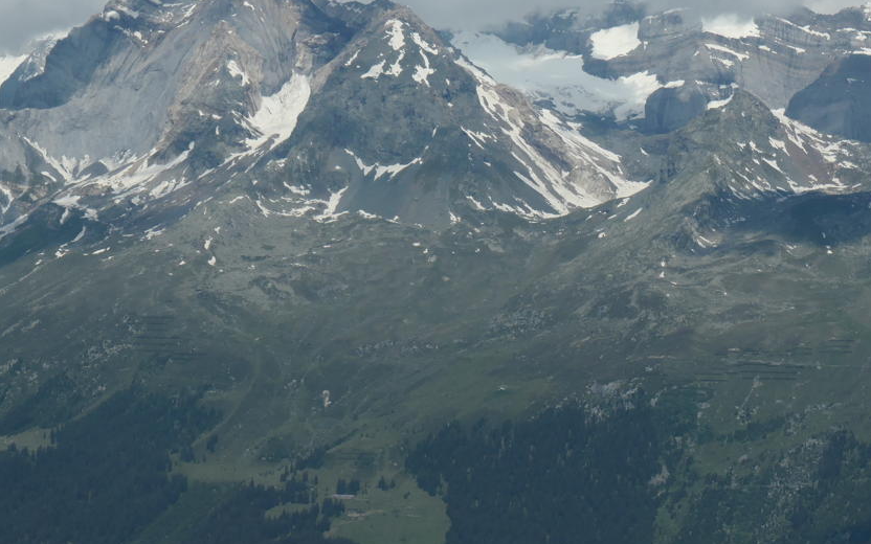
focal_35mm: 180
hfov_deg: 11.6
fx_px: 4273
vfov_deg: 7.3
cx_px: 532
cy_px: 76
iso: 200
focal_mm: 35.8
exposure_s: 1/1300
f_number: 8
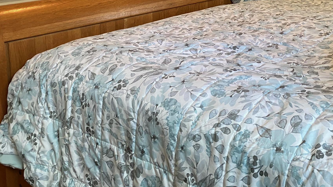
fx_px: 441
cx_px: 203
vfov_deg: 22.8
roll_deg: +0.1
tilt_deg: -7.5
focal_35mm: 50
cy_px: -7
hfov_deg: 41.1
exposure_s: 1/60
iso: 250
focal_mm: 4.25
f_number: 1.8
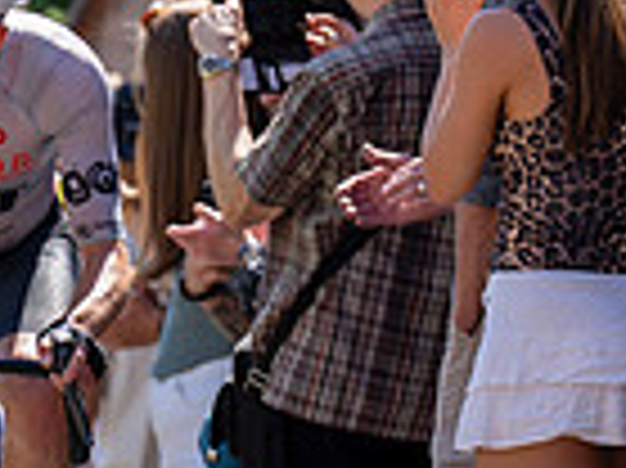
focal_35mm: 831
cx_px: -14
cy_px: 277
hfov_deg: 2.4
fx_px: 15015
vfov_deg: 1.8
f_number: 3.5
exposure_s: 1/1000
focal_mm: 200
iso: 200
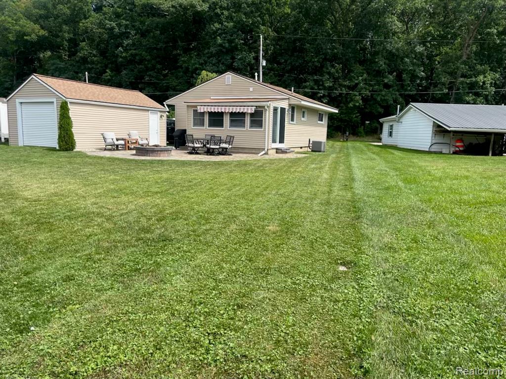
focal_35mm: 26
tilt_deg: -9.7
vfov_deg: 53.1
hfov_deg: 67.3
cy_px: 190
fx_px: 380
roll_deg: -1.3
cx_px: 253
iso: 50
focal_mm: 5.1
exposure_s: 1/2410
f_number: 1.6
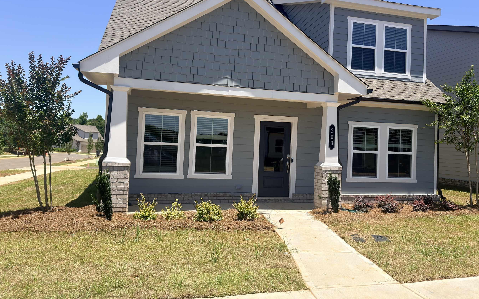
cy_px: 134
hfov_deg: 64.4
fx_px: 379
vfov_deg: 43.1
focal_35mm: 29
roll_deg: -2.1
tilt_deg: +2.0
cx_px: 268
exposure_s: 1/3401
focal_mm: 6.76
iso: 64
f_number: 1.78
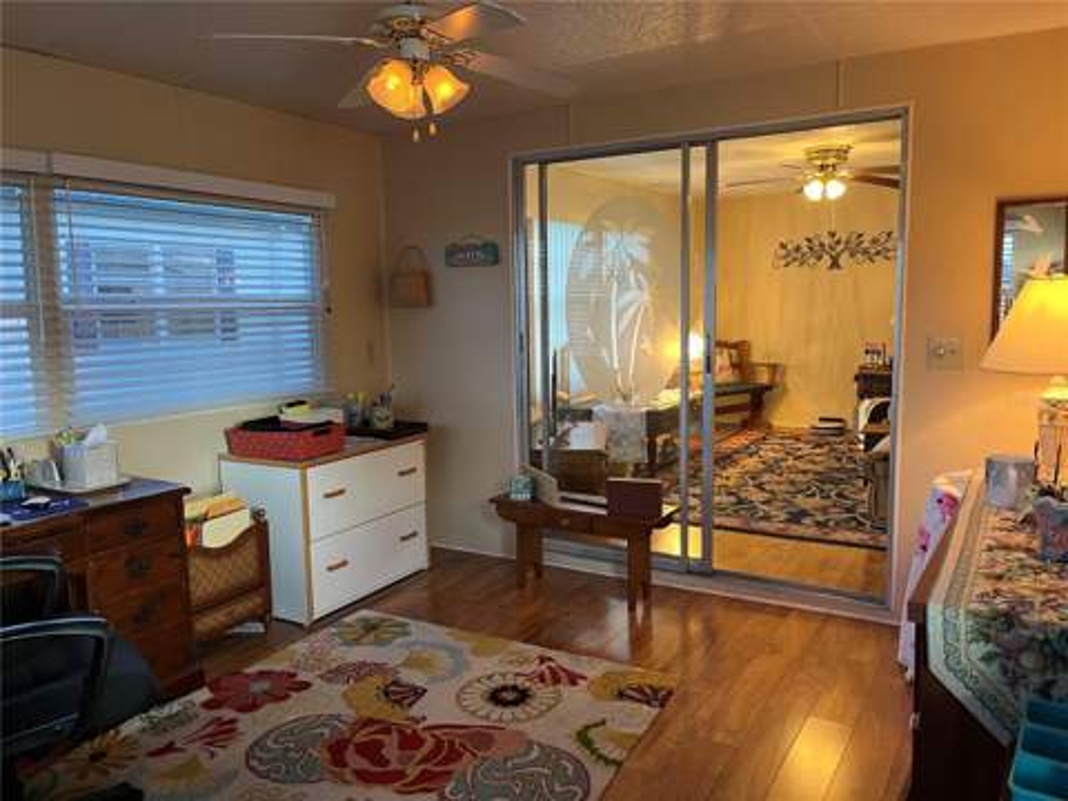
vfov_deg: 53.1
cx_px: 534
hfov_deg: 67.3
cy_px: 400
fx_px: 802
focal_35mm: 26
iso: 250
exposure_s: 1/60
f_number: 1.6
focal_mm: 5.1
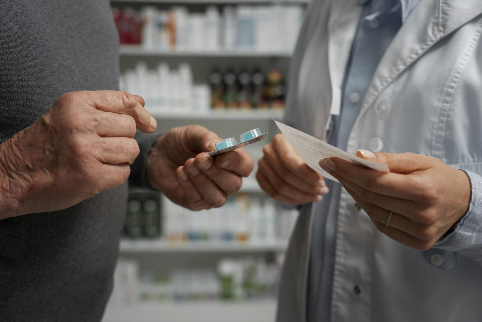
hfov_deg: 49.6
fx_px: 522
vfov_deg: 34.2
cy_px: 161
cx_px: 241
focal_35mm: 39
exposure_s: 1/320
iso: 800
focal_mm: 39
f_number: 2.8
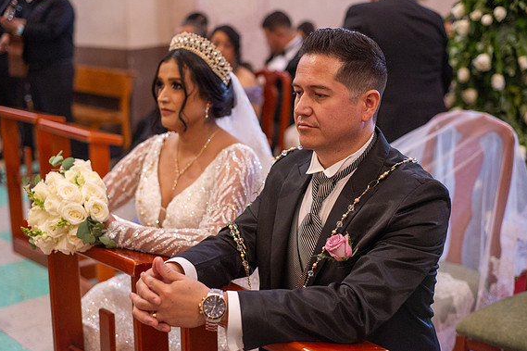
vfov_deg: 26.5
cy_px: 174
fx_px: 746
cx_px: 261
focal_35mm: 51
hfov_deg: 38.9
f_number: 2.8
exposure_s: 1/125
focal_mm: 50
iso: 2500
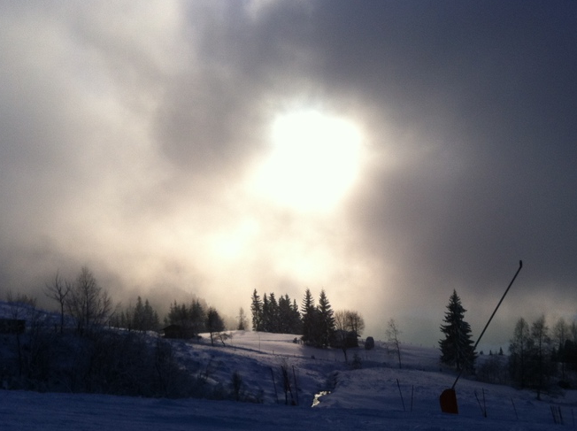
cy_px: 305
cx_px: 278
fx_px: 915
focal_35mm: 55
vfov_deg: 26.3
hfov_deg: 35.0
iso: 80
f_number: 2.8
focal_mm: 3.85
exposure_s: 1/2320
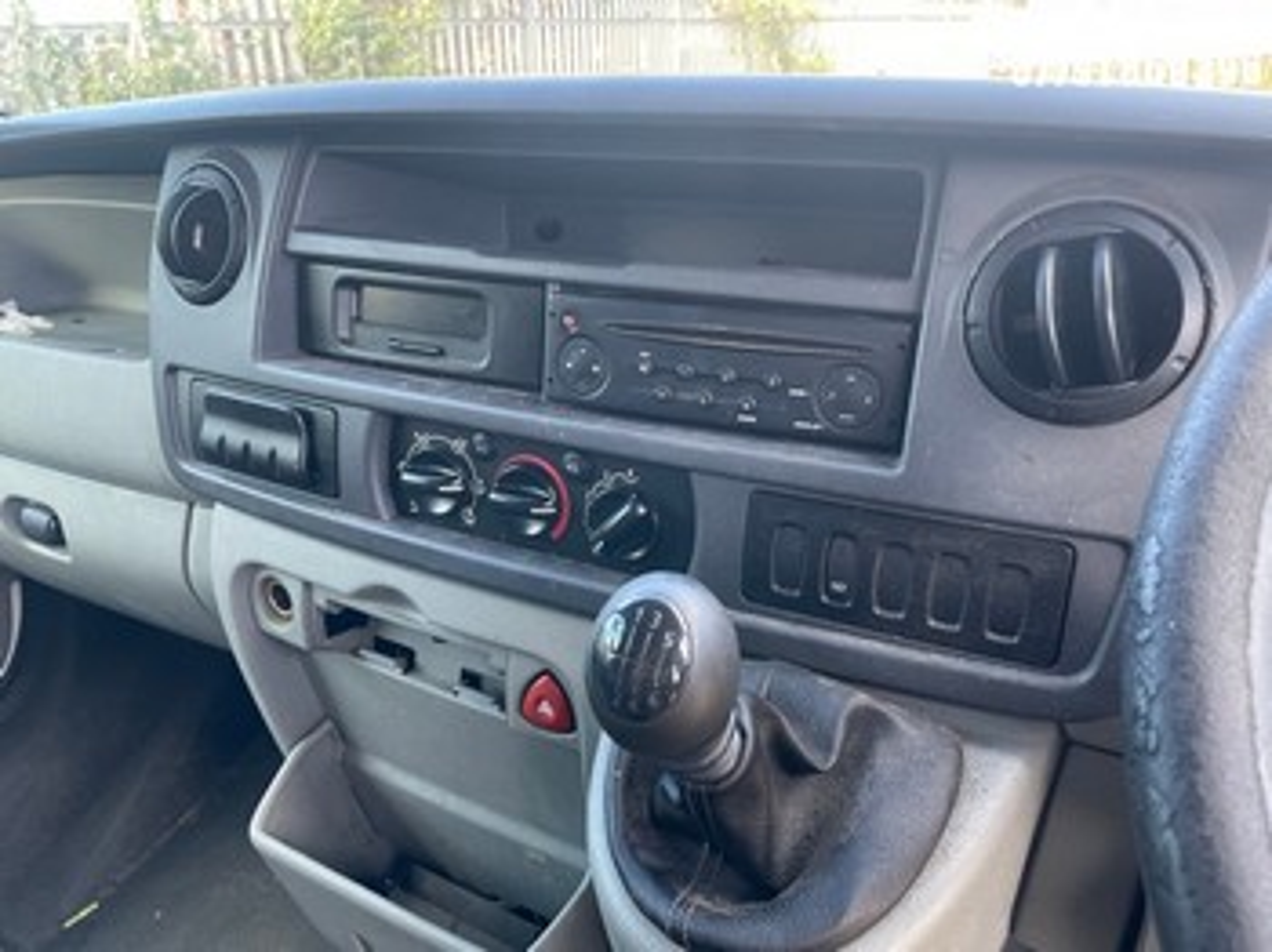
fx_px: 955
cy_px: 476
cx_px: 636
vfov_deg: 53.0
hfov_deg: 67.3
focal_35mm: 26
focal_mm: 4.2
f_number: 1.6
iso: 125
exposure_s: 1/103
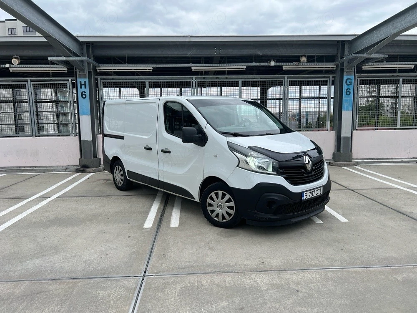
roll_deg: +0.9
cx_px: 208
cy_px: 156
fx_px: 313
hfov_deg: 67.3
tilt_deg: -6.6
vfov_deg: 53.1
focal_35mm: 26
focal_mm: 5.7
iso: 50
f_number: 1.5
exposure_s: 1/2208
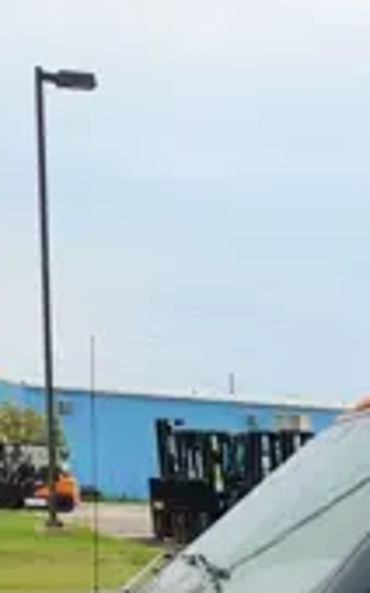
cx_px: 621
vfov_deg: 20.5
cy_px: 778
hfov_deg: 13.1
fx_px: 1487
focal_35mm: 92
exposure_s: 1/120
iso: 32
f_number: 1.8
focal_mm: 5.4
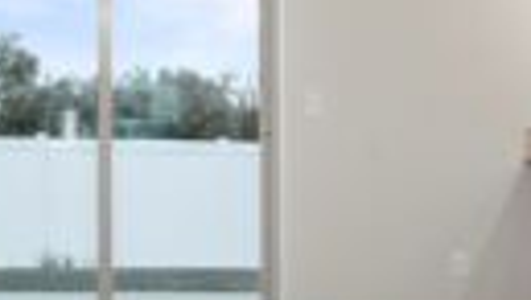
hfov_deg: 26.6
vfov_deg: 15.5
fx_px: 1100
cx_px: 107
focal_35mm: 78
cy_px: 117
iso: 250
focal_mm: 24
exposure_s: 1/6
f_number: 9
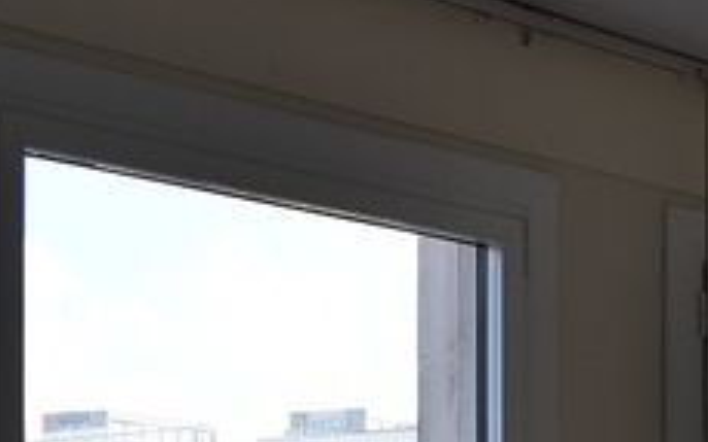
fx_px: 2315
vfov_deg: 10.4
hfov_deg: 14.1
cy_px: 759
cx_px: 1481
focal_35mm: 120
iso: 400
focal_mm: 18
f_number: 8
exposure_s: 1/250
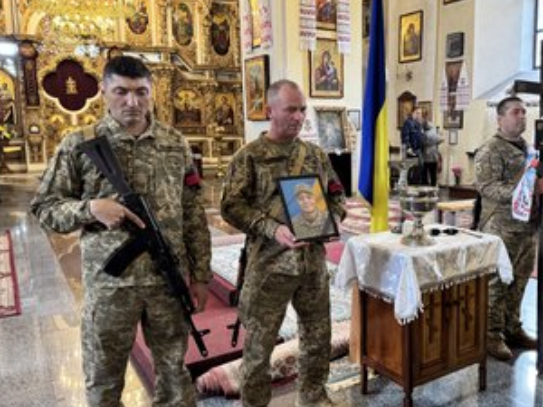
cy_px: 195
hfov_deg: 56.1
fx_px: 502
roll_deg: -0.1
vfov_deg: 44.2
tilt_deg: -8.4
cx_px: 344
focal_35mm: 32
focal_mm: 6.76
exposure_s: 1/50
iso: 320
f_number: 1.78
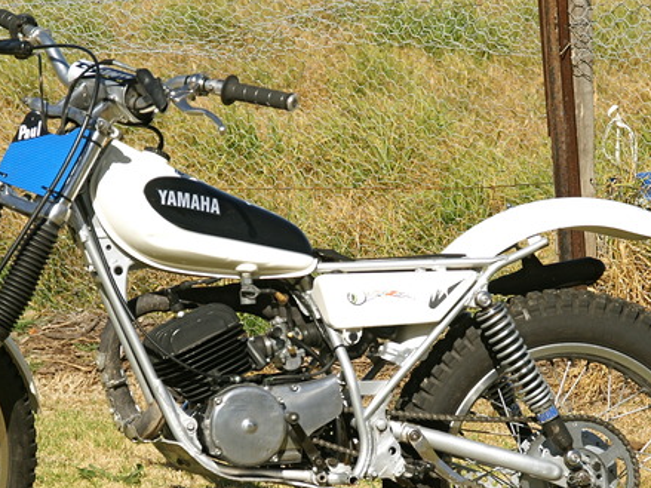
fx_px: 3459
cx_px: 258
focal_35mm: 184
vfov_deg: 8.1
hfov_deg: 10.7
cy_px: 366
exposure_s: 1/500
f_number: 6.7
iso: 100
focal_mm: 70
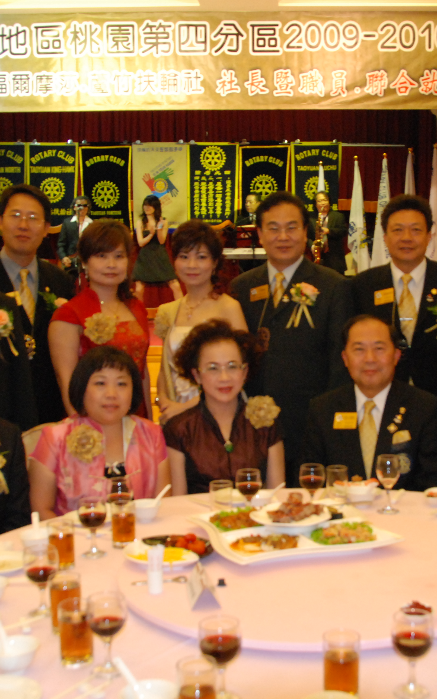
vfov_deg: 43.5
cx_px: 315
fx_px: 876
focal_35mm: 46
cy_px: 349
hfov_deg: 27.7
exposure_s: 1/60
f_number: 5.6
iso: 1250
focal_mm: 20
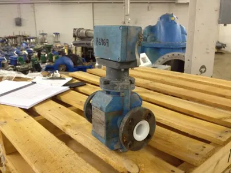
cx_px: 116
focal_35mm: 35
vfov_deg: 40.7
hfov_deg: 52.6
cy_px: 86
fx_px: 234
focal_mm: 4.28
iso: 200
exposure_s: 1/20
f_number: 2.4
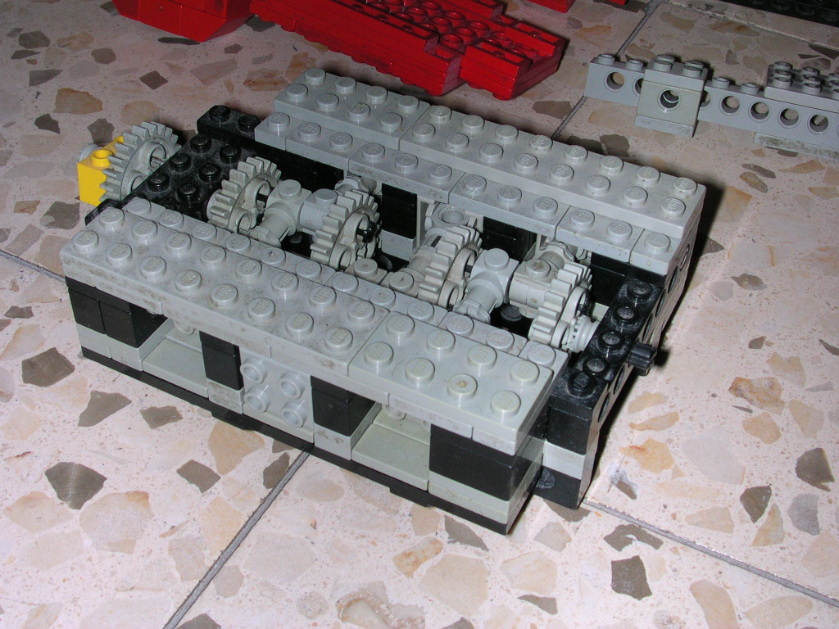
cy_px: 314
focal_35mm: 49
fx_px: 1188
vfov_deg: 29.7
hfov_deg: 38.9
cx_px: 420
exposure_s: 1/60
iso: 100
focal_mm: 7.5
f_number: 5.2
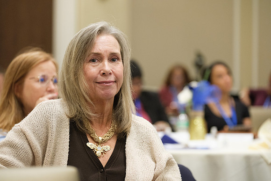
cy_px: 90
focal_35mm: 153
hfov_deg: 13.4
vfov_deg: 9.0
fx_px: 1152
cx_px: 136
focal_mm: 102.2
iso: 3200
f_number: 2.8
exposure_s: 1/160
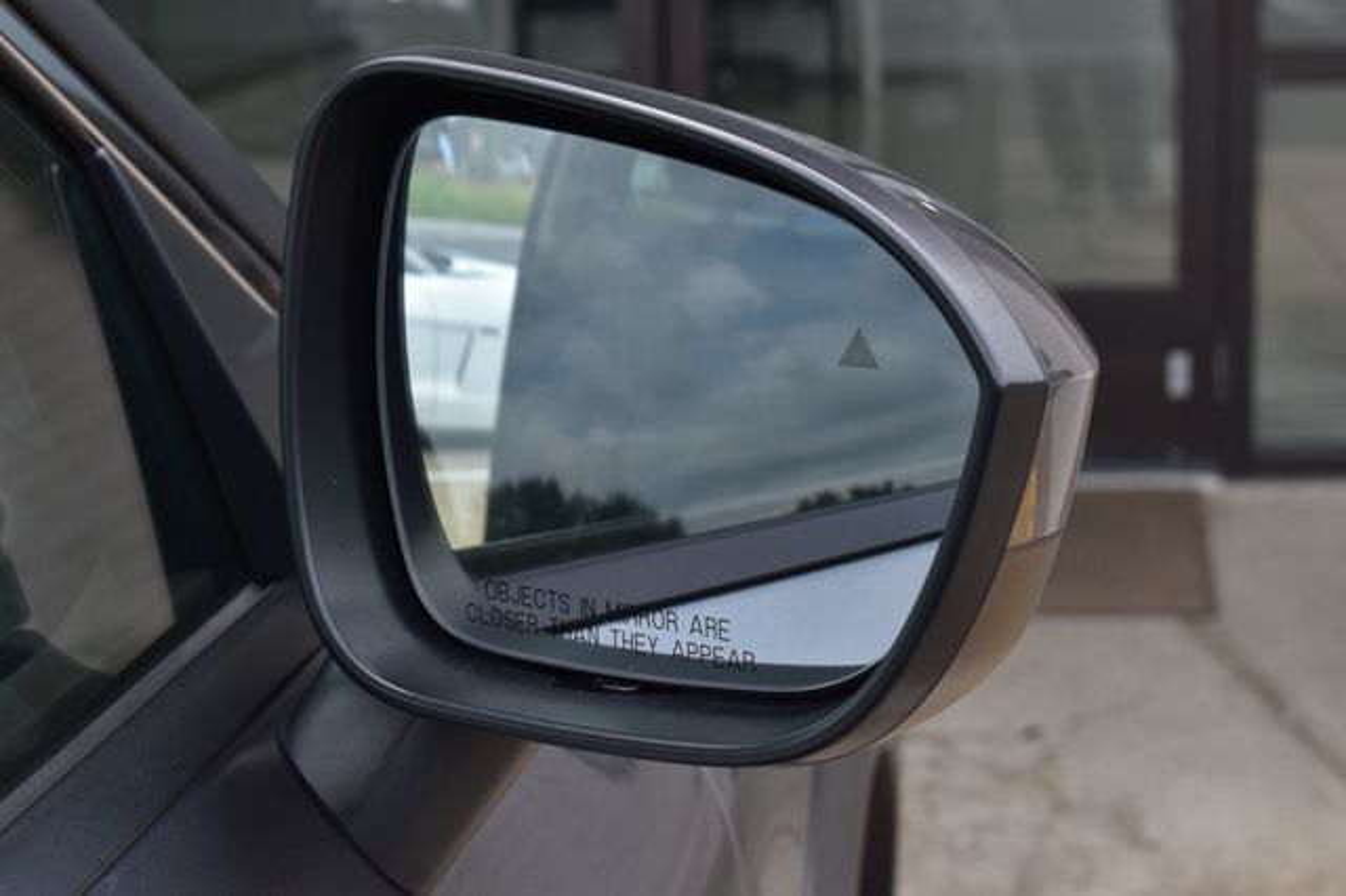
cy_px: 448
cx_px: 673
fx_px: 3083
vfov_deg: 16.5
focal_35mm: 82
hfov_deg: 24.6
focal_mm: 55
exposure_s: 1/200
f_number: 10
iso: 400
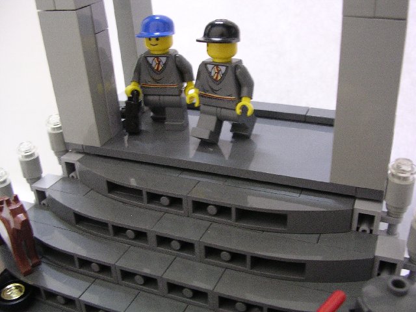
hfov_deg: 49.0
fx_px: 457
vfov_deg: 37.7
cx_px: 208
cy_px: 156
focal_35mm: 38
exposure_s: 1/3.4
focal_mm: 5.8
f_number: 2.8
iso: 284
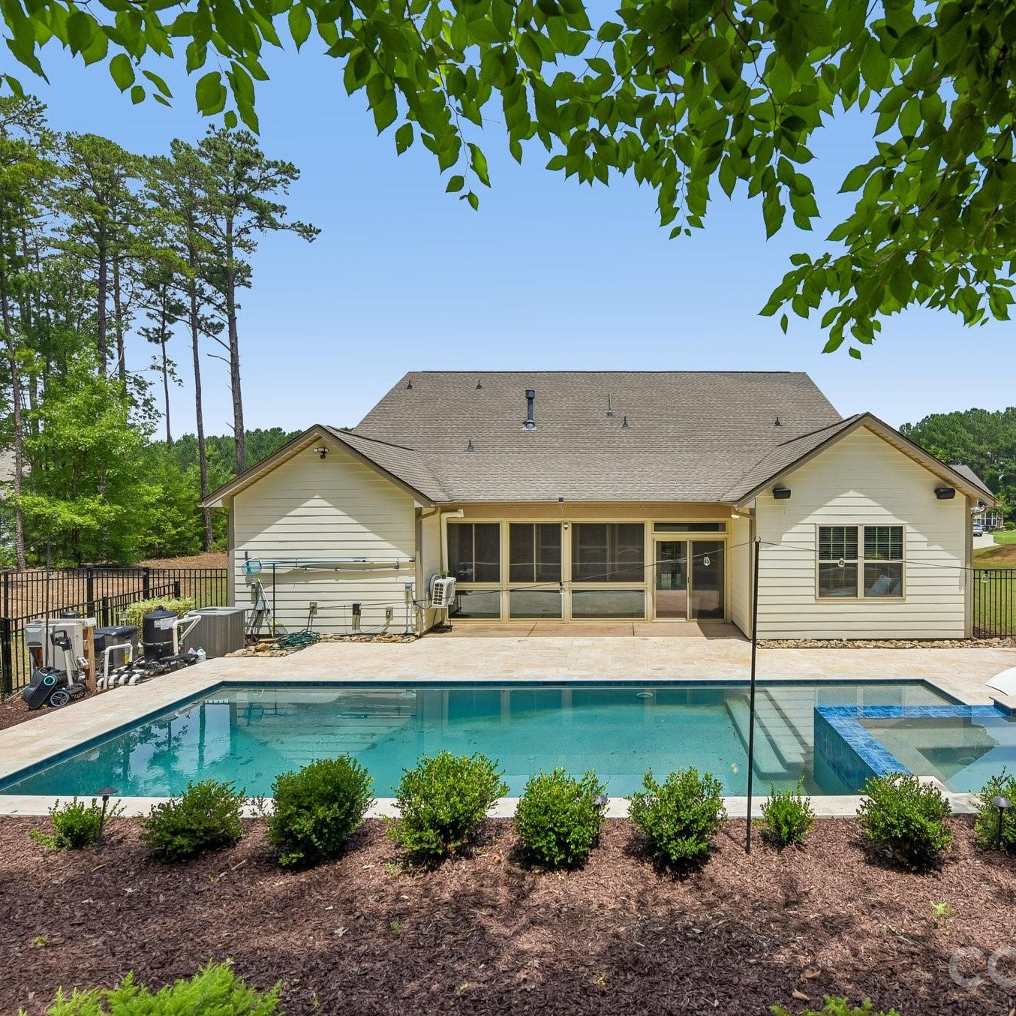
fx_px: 598
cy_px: 511
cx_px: 632
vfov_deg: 80.7
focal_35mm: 18
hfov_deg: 79.3
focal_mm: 14
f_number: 8
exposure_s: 1/1250
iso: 200
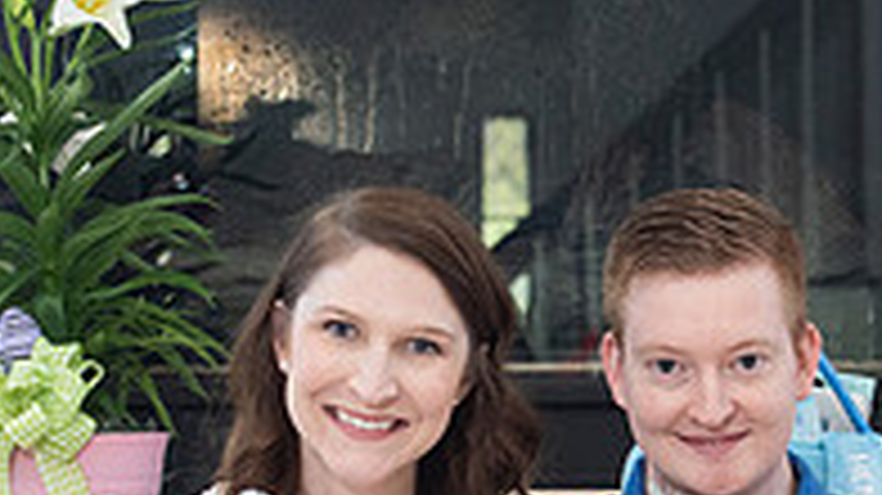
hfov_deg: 9.8
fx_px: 5166
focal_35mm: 221
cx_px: 593
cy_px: 735
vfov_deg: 5.4
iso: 1600
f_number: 5.6
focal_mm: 70
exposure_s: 1/250
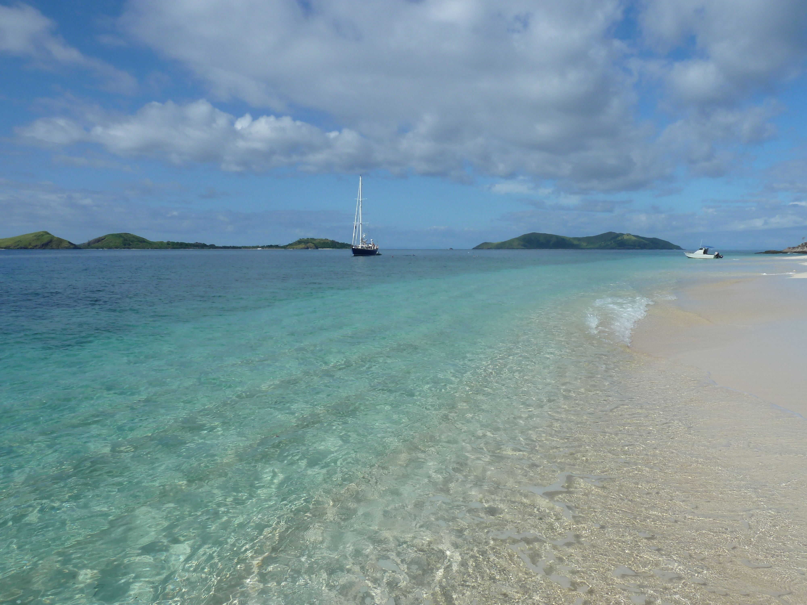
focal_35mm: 25
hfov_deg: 69.4
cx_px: 404
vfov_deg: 54.9
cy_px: 302
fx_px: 583
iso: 80
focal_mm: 4.1
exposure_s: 1/640
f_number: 5.6
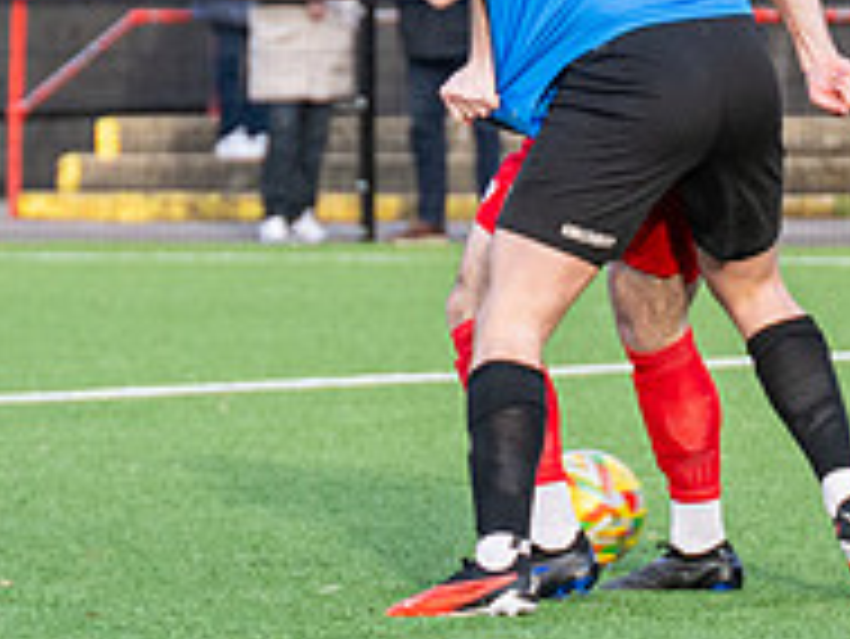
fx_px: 14374
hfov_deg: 3.4
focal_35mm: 585
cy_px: 471
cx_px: -40
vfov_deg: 2.5
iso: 400
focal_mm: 105
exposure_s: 1/1000
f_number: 4
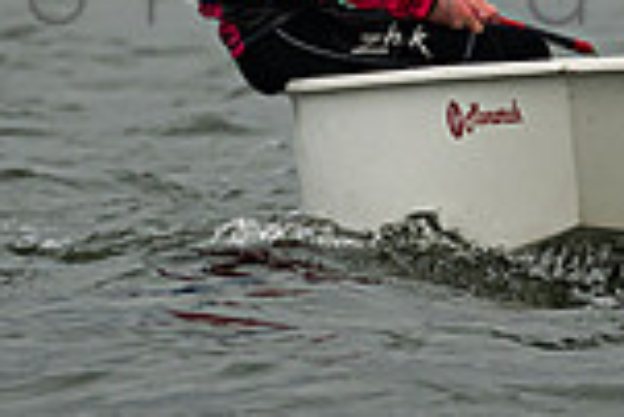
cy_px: -233
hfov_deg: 1.0
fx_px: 36001
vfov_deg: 0.7
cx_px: 334
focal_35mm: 2075
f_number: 5.6
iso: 320
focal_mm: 400
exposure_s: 1/3200
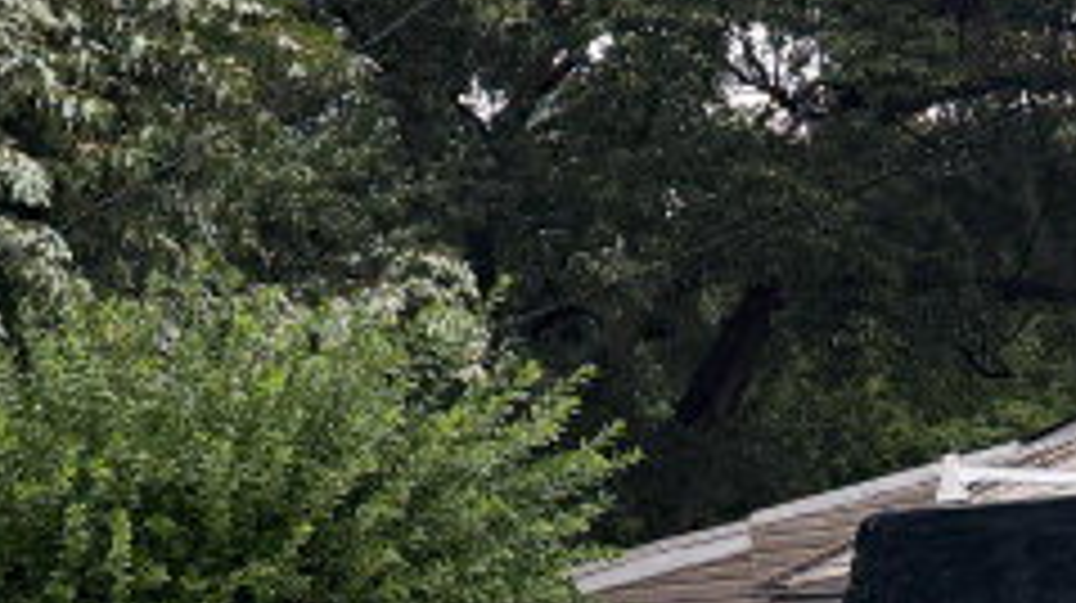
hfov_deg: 16.1
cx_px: -887
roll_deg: -0.9
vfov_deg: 10.7
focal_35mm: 112
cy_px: 72
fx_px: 3193
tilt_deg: +11.2
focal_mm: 6.76
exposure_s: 1/130
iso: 80
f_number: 1.78
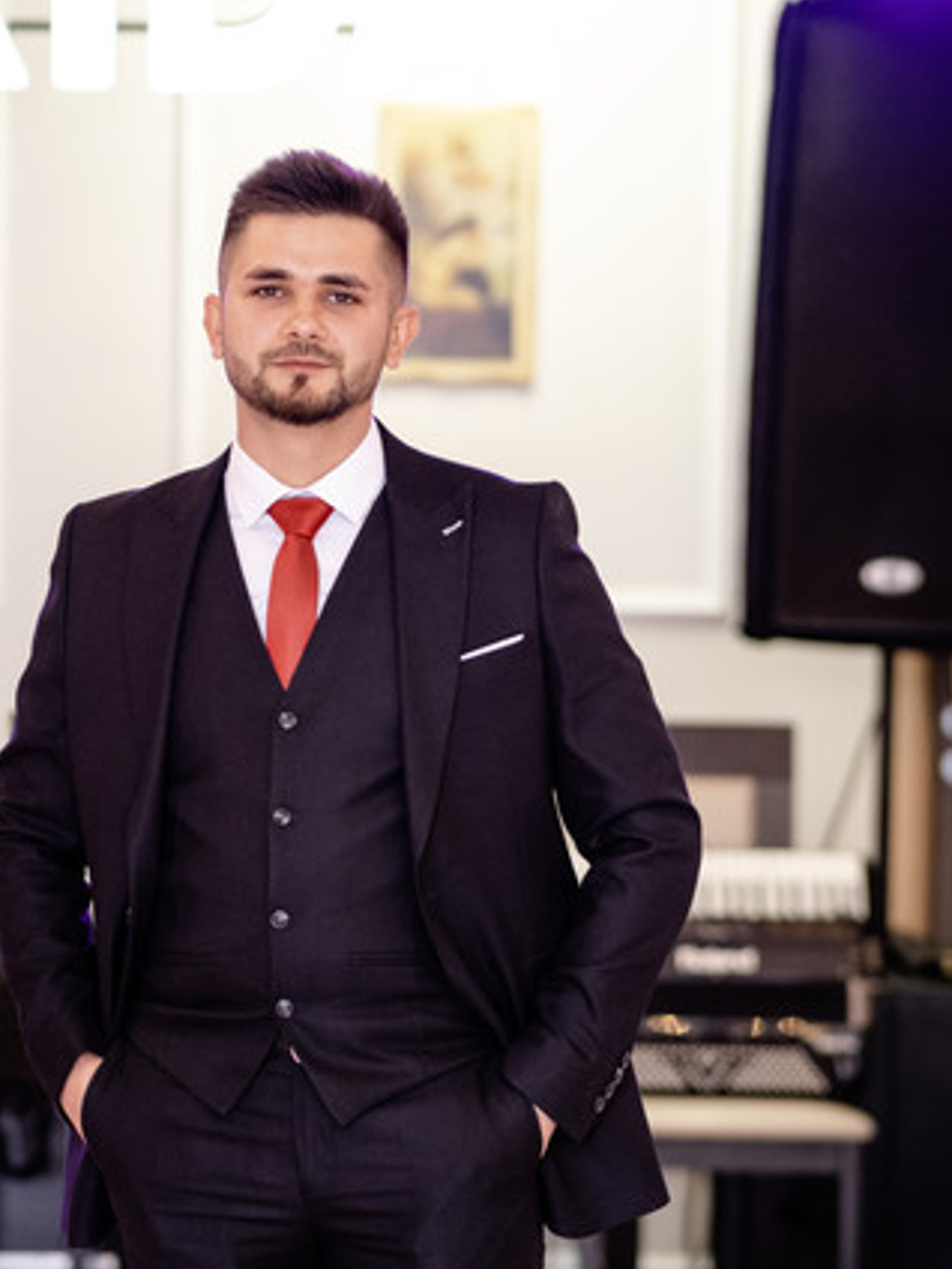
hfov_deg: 8.0
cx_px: 245
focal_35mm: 186
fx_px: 6820
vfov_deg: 10.6
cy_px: 636
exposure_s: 1/200
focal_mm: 85
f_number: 2
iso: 1000
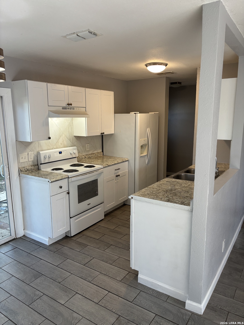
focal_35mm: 26
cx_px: 122
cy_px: 162
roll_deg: -0.6
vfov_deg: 67.3
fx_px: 244
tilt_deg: -12.5
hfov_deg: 53.1
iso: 125
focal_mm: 5.96
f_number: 1.6
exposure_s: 1/120
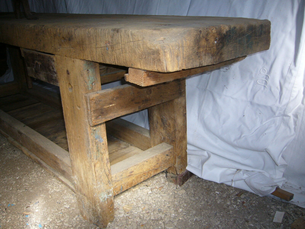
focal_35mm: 35
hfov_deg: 52.6
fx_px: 308
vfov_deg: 40.7
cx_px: 152
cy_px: 114
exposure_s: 1/60
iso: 80
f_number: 2.8
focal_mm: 5.8
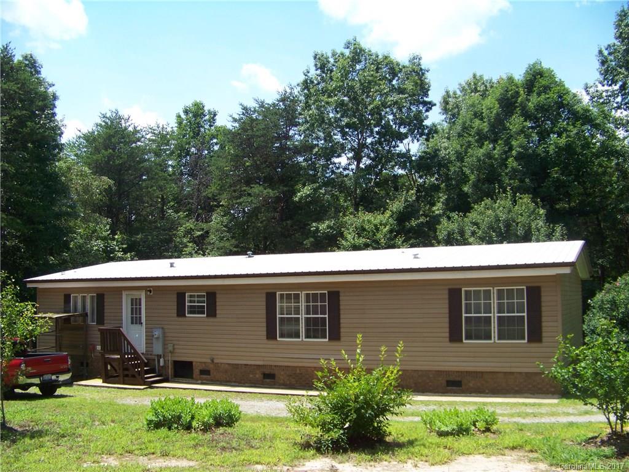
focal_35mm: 36
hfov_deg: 51.4
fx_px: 654
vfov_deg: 39.7
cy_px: 236
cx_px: 314
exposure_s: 1/640
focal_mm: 5.85
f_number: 2.8
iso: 67
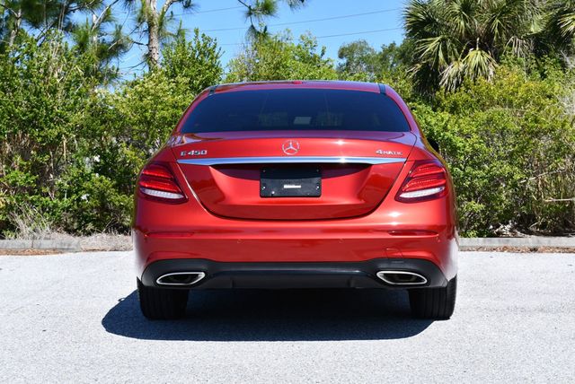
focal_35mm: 68
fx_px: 1087
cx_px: 288
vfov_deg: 20.1
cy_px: 192
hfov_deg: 29.6
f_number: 8
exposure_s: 1/250
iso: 140
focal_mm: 34
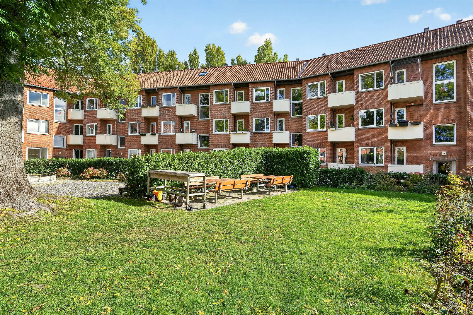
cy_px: 158
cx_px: 236
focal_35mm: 19
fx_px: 250
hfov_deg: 86.9
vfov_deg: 64.5
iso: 800
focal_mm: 19
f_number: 8
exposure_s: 1/1000
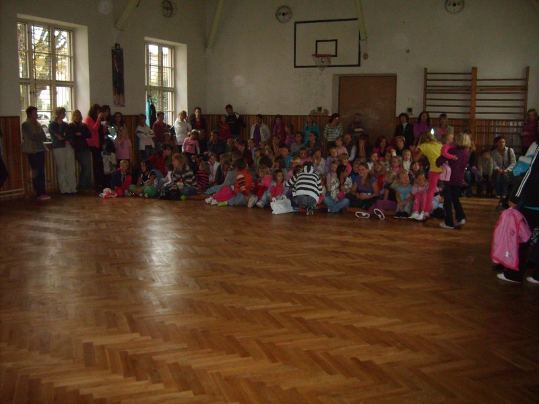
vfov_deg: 40.7
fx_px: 545
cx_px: 270
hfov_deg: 52.6
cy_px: 202
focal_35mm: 35
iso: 253
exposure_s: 1/45
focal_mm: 5.8
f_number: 2.8
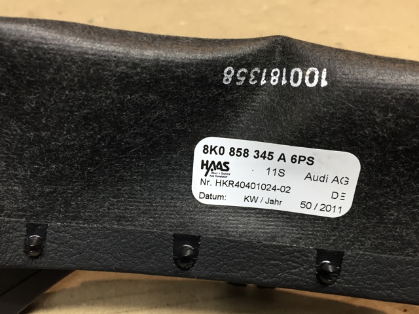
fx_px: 351
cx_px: 210
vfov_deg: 48.2
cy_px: 157
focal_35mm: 29
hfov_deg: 61.7
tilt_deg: -46.0
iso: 100
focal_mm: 4.15
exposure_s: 1/33
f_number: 2.2
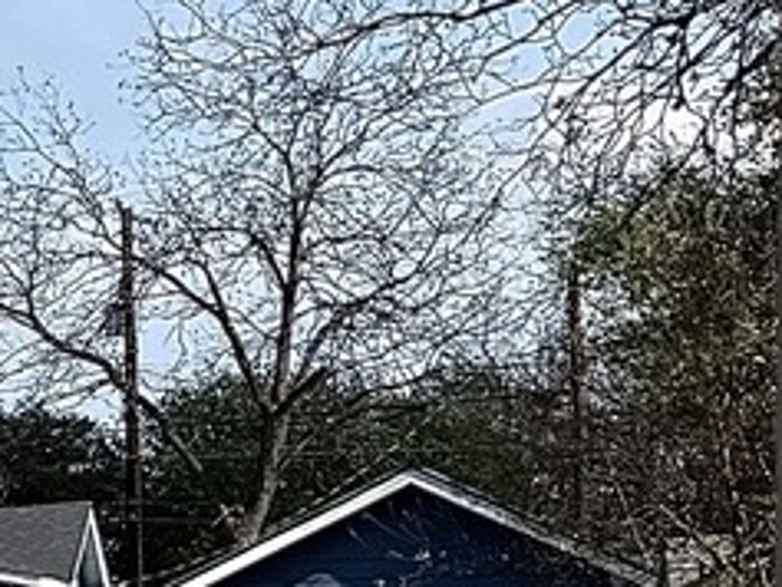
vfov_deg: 9.9
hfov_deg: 10.1
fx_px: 3300
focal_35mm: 146
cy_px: 838
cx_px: -1531
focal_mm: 6.76
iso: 80
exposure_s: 1/4975
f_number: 1.78
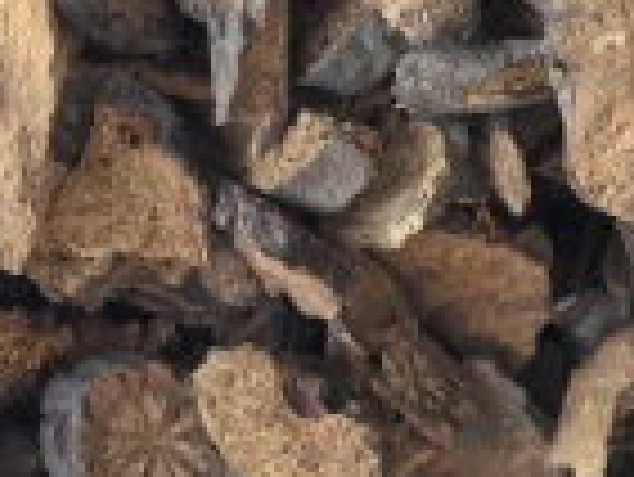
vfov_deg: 9.5
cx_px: 319
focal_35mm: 153
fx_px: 2805
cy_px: -180
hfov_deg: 12.9
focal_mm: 5.75
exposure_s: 1/100
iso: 64
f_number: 2
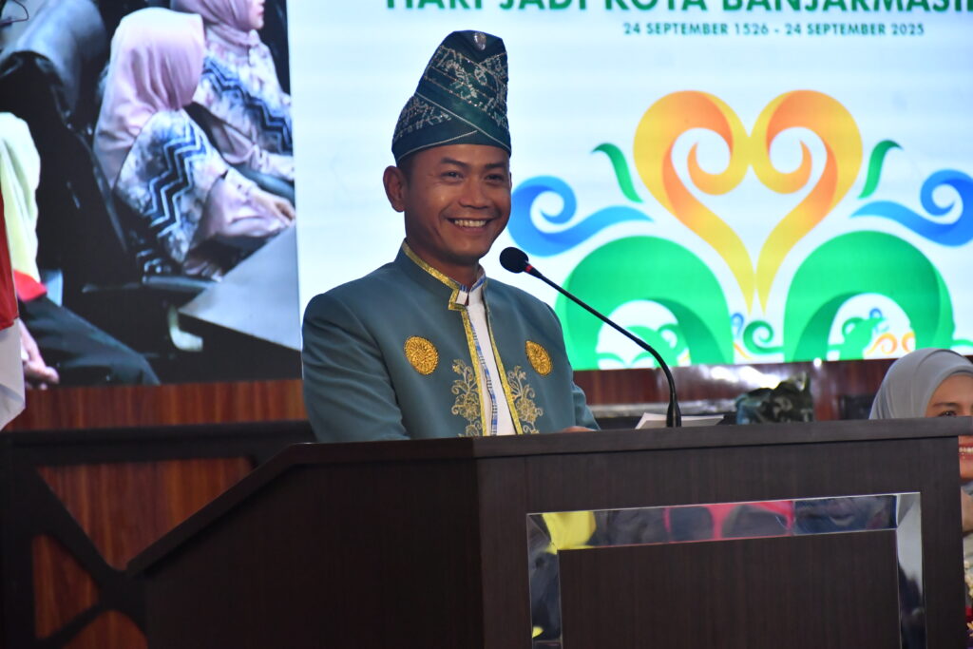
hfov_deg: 12.2
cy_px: 324
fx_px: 4541
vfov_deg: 8.2
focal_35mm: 168
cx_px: 486
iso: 2500
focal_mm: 112
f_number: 5.6
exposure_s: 1/250
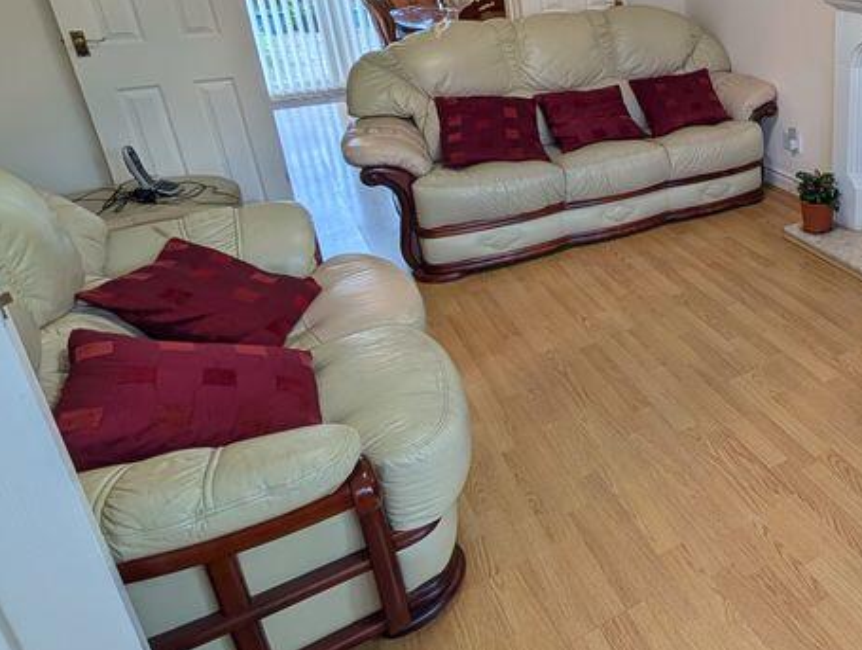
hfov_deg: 54.4
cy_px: 181
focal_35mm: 27
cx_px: 815
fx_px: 674
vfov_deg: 49.9
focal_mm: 2.02
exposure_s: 1/100
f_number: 1.7
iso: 90
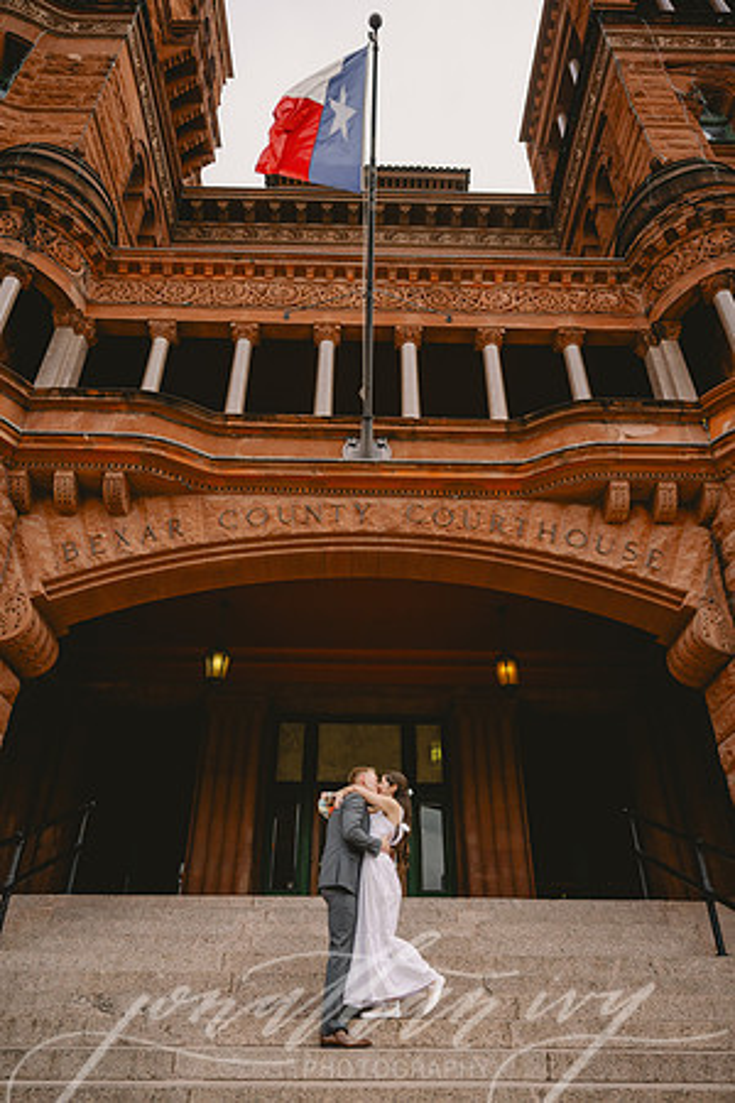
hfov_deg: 53.1
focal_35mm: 24
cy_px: 552
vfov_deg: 73.7
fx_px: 735
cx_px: 368
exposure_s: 1/2000
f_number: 2.8
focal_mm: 24
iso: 400
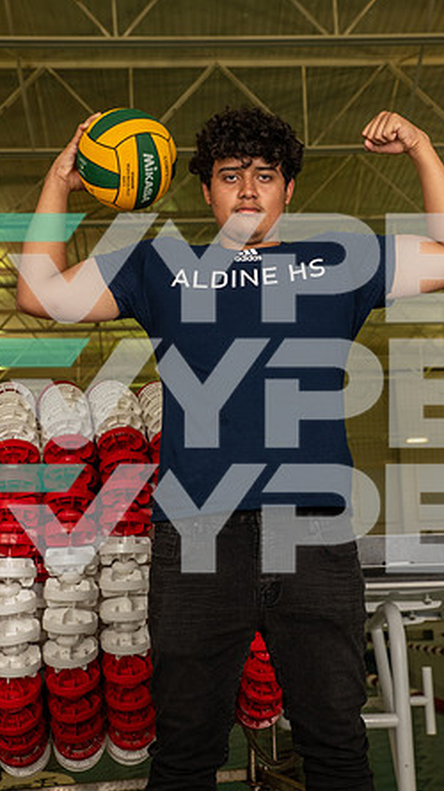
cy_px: 395
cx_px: 245
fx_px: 1110
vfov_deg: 39.2
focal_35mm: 53
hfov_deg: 22.6
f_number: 7.1
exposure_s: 1/250
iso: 500
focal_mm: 50
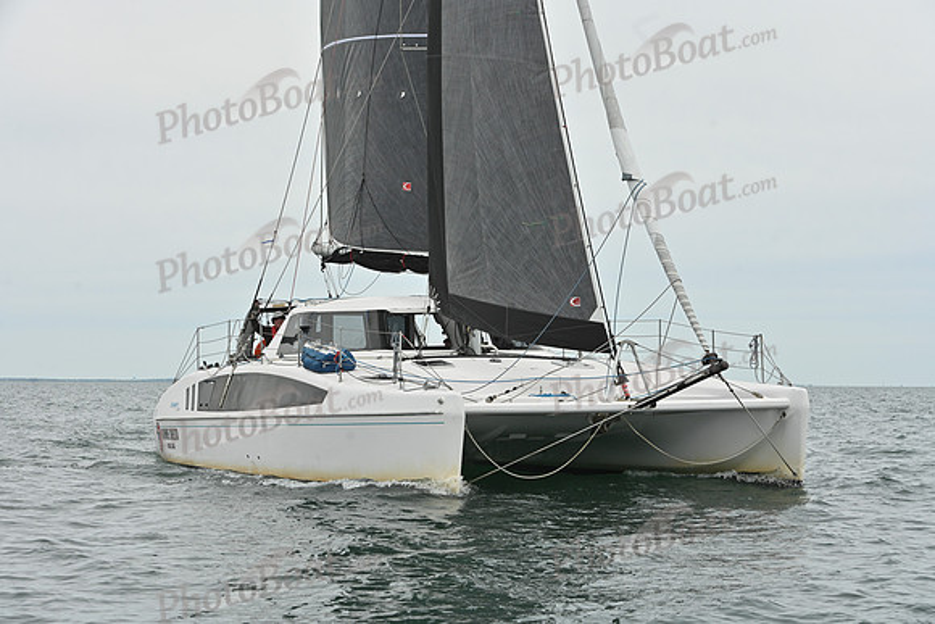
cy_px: 312
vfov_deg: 19.5
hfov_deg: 28.8
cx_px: 468
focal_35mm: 70
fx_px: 1818
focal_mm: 70
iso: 320
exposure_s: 1/1250
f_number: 7.1
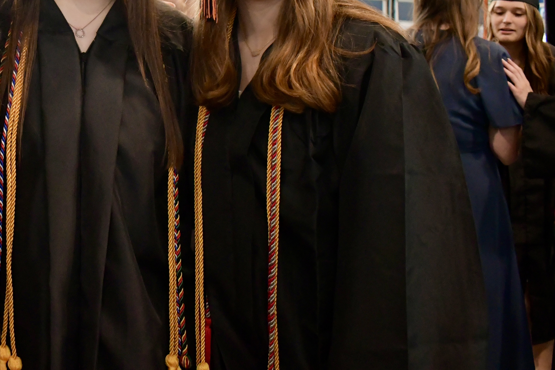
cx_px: 90
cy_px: 25
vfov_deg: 25.1
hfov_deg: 36.5
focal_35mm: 52
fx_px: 802
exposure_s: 1/100
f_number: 3.5
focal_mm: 18
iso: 3200
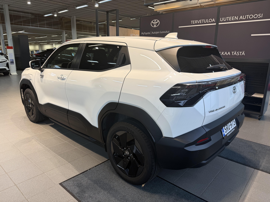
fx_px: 187
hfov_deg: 71.6
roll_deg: -1.3
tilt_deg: -14.2
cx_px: 135
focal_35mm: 24
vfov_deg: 56.8
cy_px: 101
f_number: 1.78
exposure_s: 1/100
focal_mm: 6.76
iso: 64
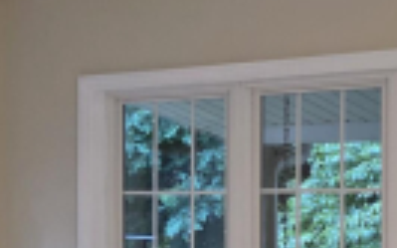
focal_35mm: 122
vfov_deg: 10.7
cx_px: 73
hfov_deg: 17.0
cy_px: 236
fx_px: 1319
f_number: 1.7
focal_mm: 6.3
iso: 1600
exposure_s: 1/120
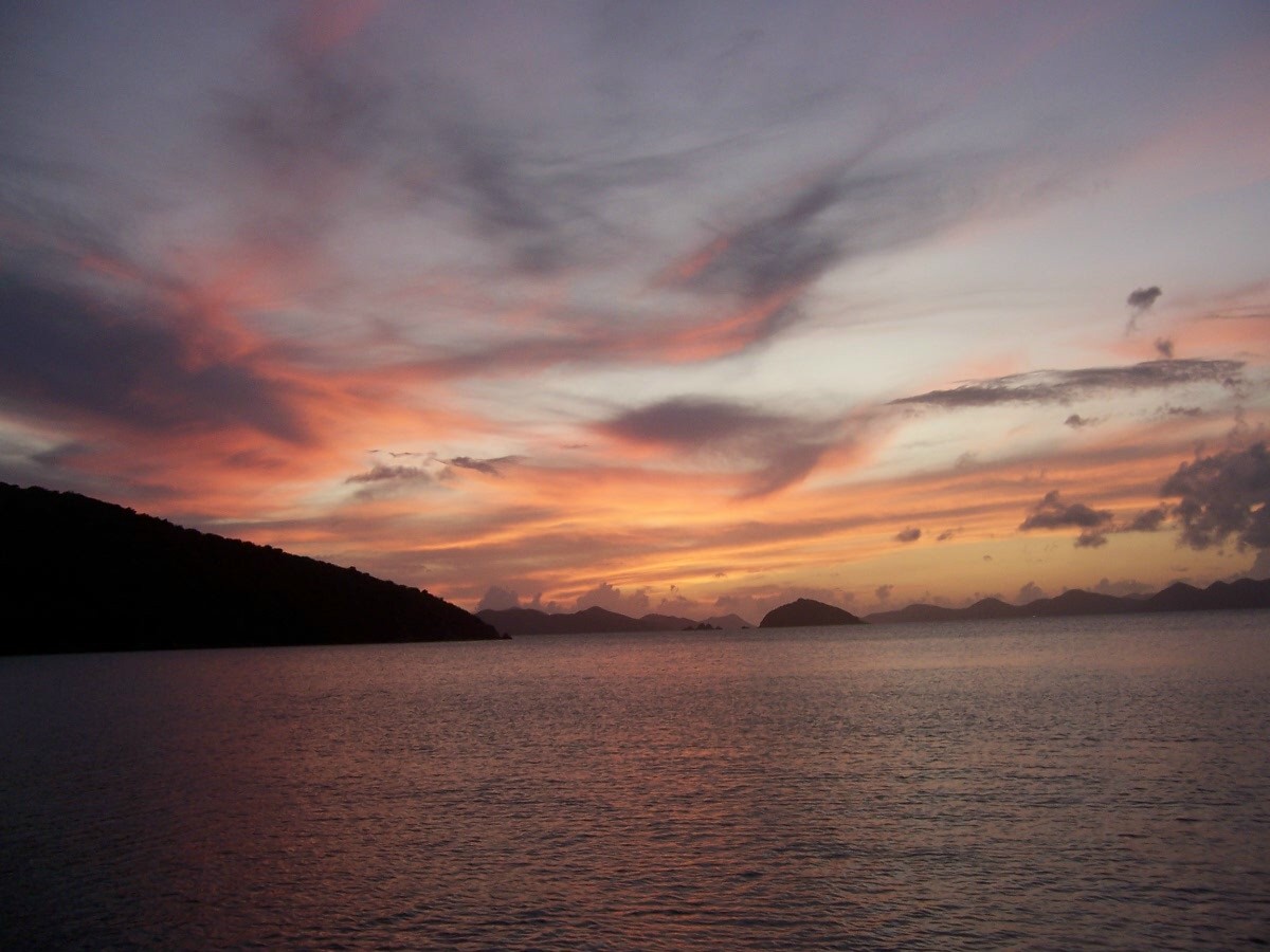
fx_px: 1211
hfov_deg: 55.4
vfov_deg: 42.9
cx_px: 635
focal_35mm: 33
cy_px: 476
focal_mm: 5.5
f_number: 3.4
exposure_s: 1/45
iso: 80
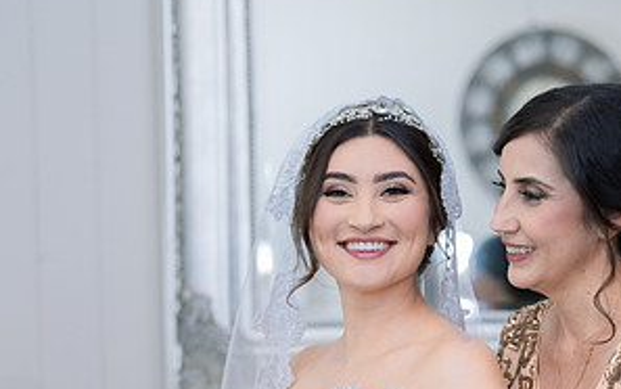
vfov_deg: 12.1
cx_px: 381
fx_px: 1812
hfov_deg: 19.4
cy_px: 374
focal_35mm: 107
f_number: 2
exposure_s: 1/200
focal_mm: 50
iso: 640
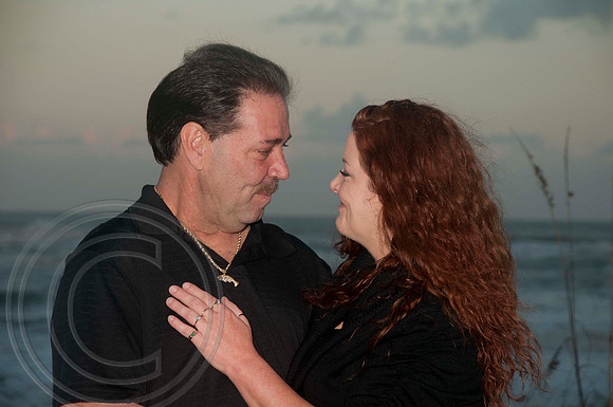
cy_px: 204
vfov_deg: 9.6
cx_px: 306
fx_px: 2423
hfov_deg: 14.4
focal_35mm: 142
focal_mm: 95
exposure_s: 1/80
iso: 100
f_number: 6.3
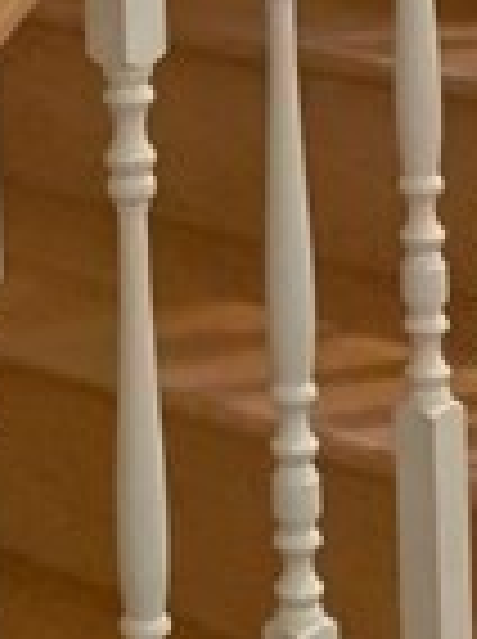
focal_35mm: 141
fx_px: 2598
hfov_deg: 10.5
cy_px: -472
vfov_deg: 12.9
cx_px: 225
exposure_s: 1/60
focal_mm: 4.25
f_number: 1.8
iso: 400
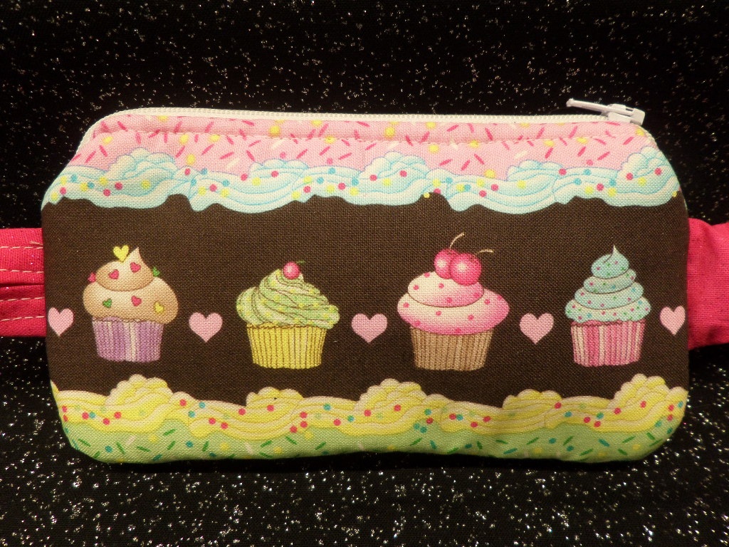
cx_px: 364
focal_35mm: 24
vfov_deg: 56.8
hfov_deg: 71.6
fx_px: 505
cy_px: 274
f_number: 3.1
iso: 160
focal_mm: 4.3
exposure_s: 1/30
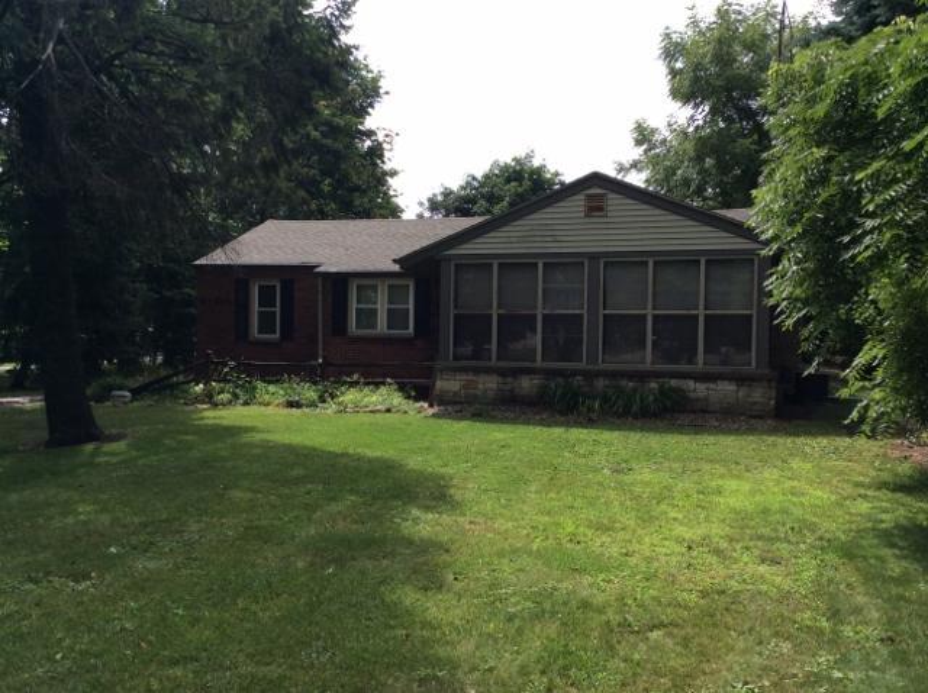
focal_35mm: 33
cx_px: 464
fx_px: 883
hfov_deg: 55.4
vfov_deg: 42.8
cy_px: 346
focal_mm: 3.3
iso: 32
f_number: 2.4
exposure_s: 1/829
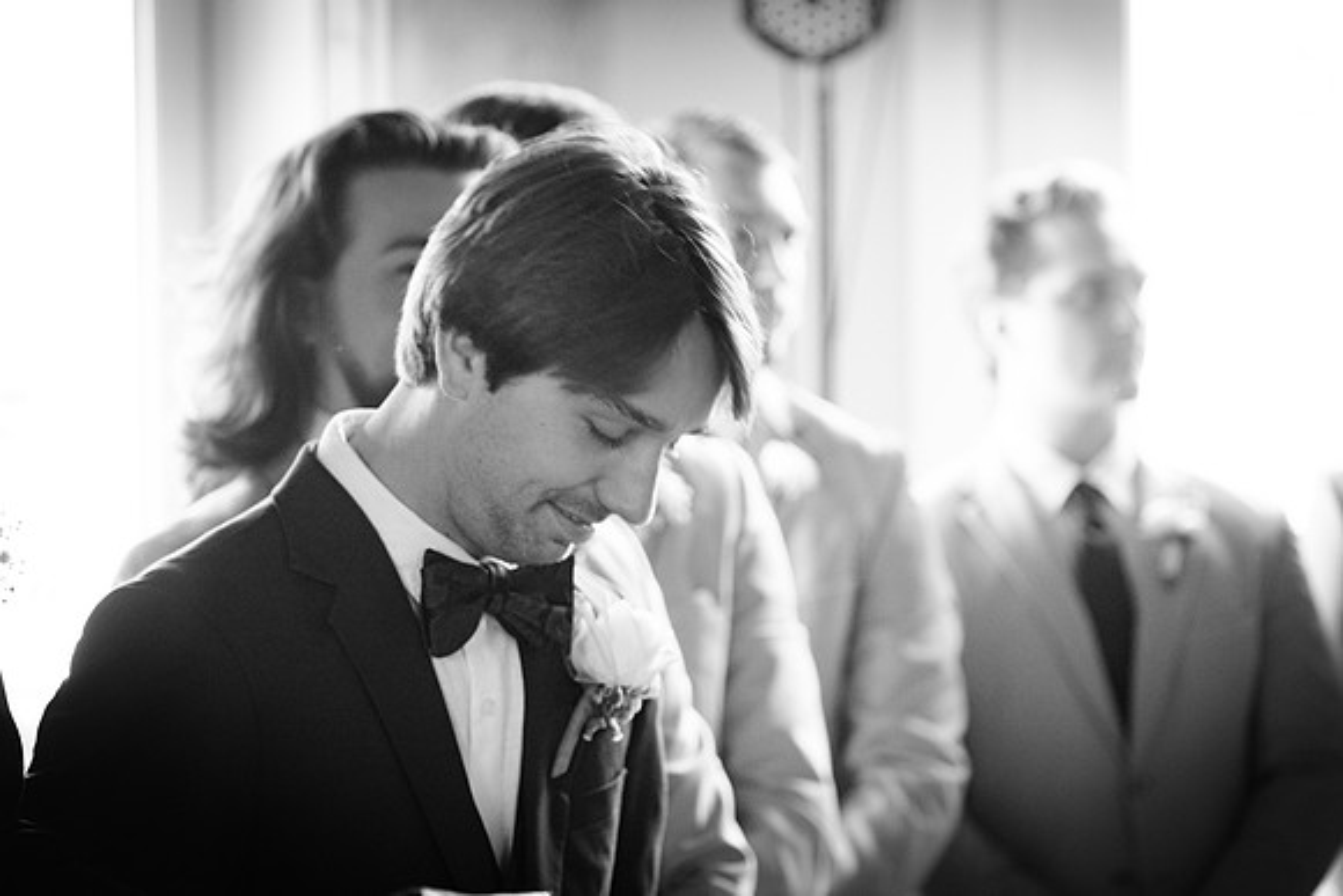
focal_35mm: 126
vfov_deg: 10.9
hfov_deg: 16.3
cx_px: 672
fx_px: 4701
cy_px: 448
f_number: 2.8
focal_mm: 83.8
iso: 1600
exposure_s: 1/125
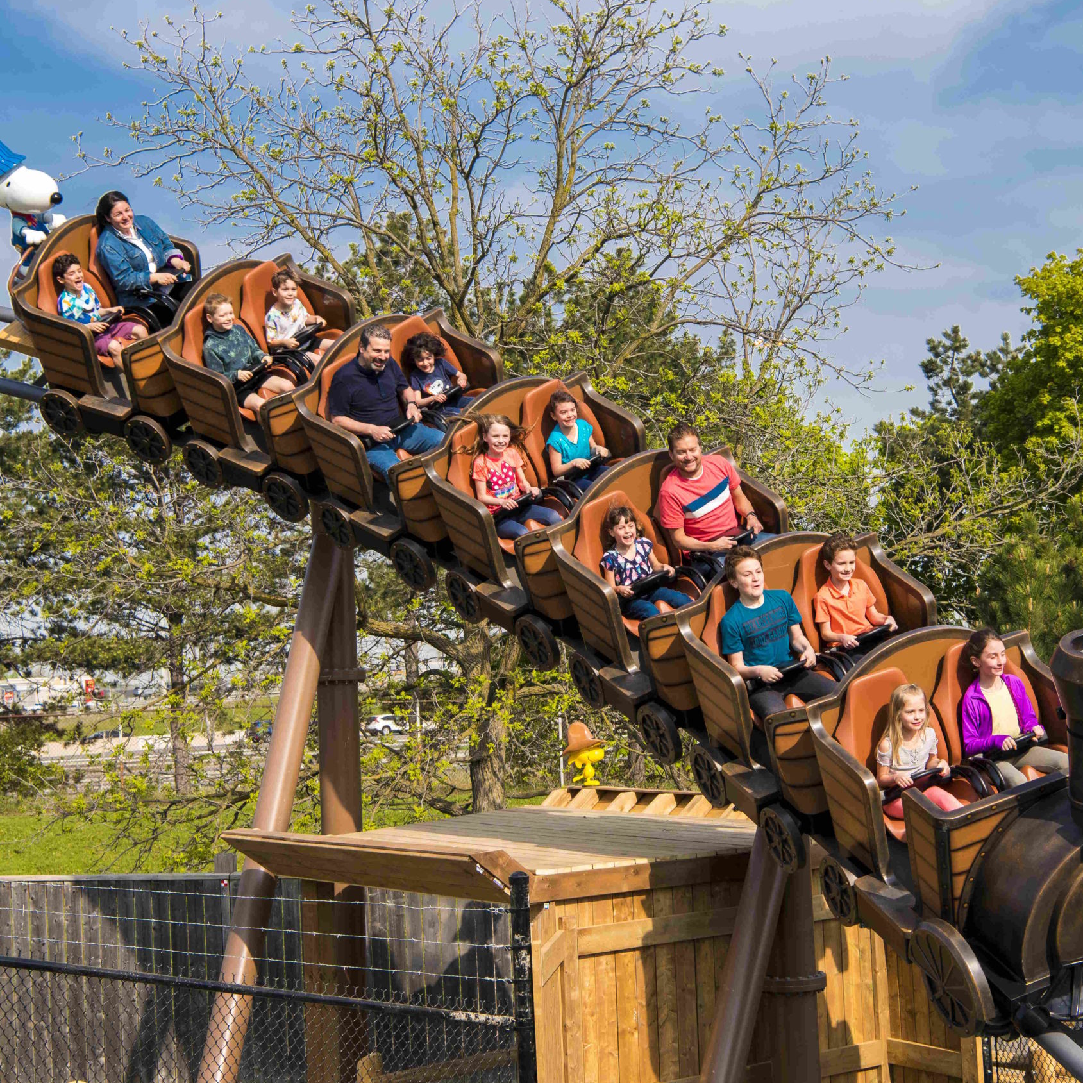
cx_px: 687
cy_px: 540
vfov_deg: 25.7
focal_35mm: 67
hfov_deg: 25.6
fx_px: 2372
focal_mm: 52
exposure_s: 1/800
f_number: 9
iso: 560
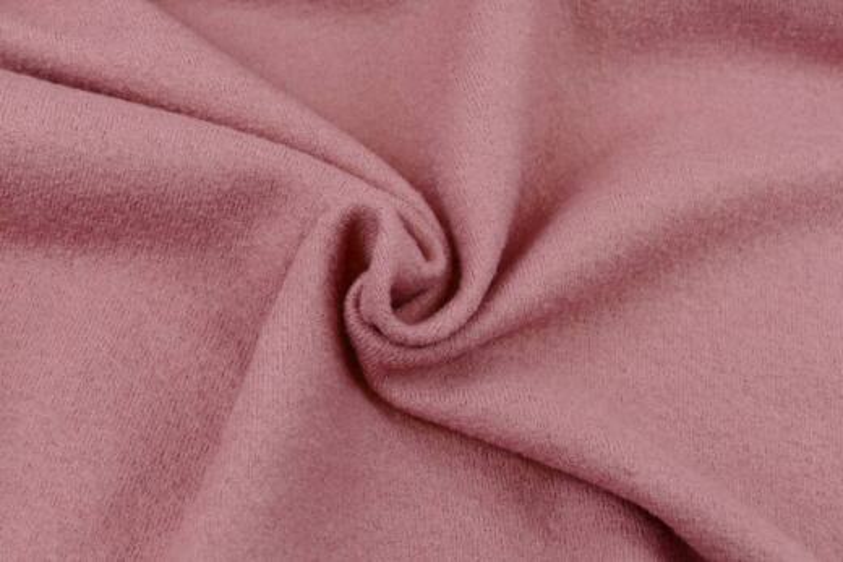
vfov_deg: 16.3
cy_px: 281
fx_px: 1967
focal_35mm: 84
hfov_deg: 24.2
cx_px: 422
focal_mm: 30.68
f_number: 3.8
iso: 200
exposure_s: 1/80
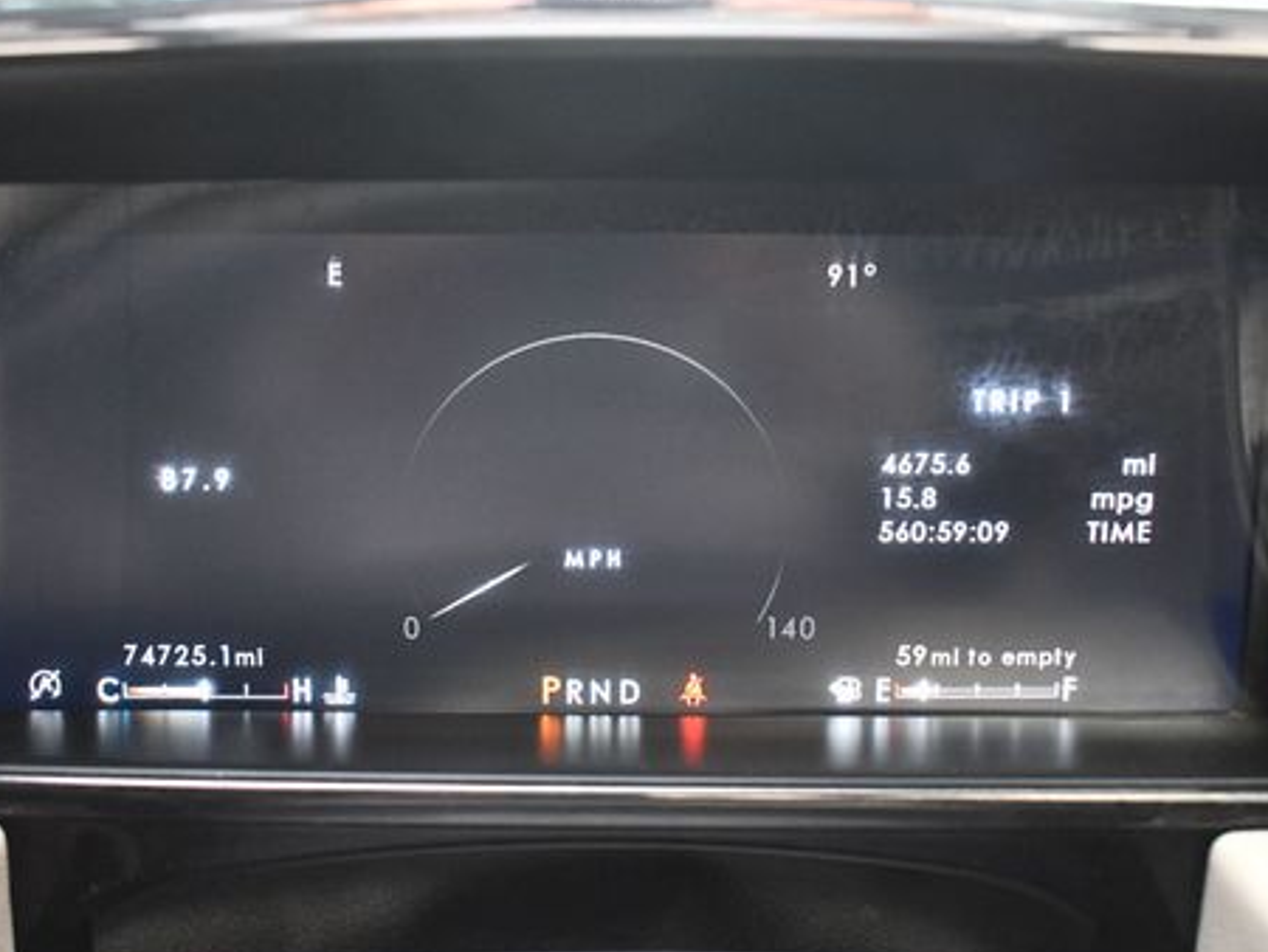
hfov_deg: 45.7
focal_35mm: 41
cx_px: 595
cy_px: 513
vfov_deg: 35.2
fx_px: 1503
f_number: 3.8
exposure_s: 1/125
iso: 2200
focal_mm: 20
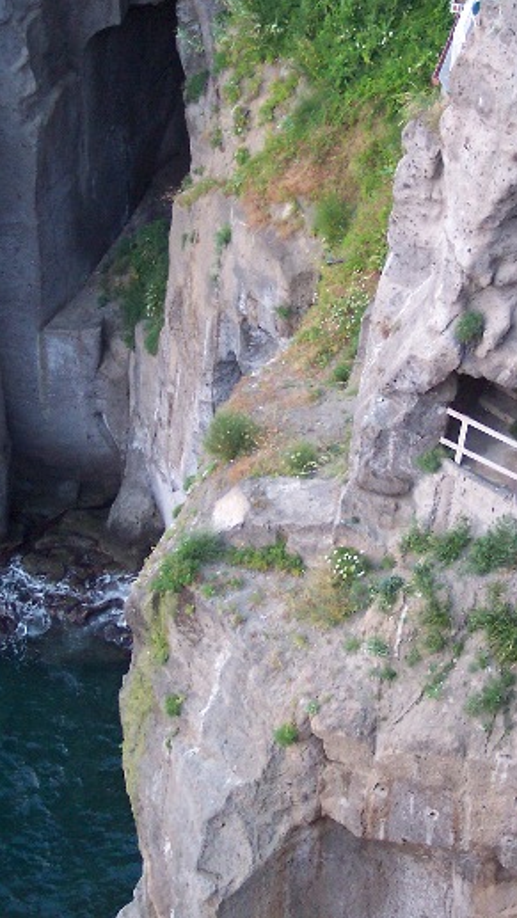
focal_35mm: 64
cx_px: 311
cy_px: 387
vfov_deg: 32.8
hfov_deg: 18.8
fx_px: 1559
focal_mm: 8
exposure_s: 1/20
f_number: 2.8
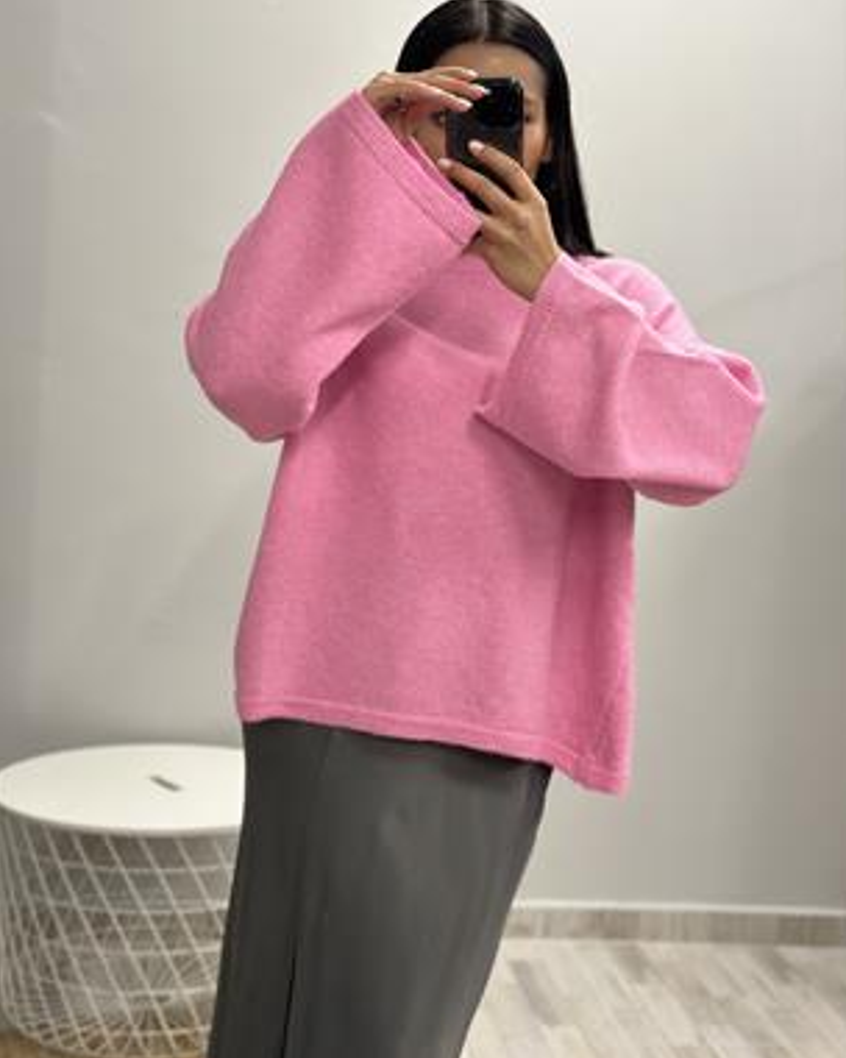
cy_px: 508
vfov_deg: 36.7
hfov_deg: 29.7
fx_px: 1596
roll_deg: -3.8
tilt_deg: -22.7
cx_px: 426
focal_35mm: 51
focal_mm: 6.86
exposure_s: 1/50
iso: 125
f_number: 1.78
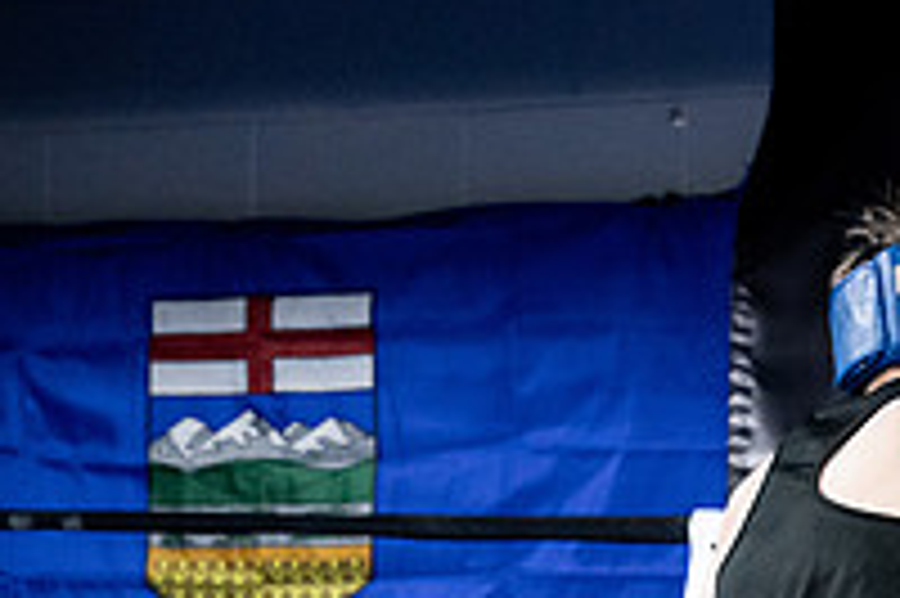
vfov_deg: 6.7
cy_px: 789
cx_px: 1107
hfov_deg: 10.0
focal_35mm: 203
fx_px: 5071
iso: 10000
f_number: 2.8
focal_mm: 70
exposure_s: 1/1000
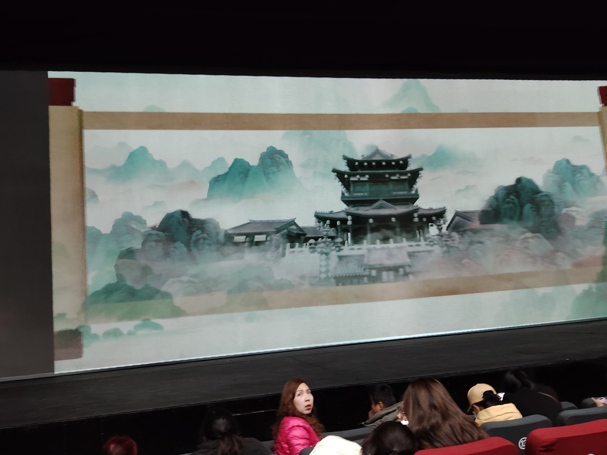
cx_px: 304
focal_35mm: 32
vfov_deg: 44.2
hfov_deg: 56.8
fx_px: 561
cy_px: 228
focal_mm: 5.25
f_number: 1.75
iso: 5703
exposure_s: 1/25
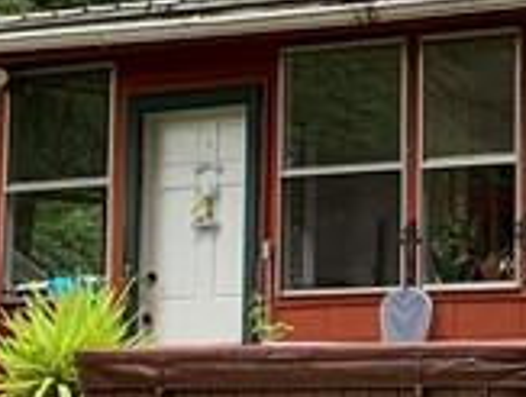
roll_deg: +0.1
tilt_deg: +8.4
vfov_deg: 9.1
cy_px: 71
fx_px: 2482
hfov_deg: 11.8
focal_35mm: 163
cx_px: 681
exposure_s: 1/121
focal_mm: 4.25
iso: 32
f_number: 1.8
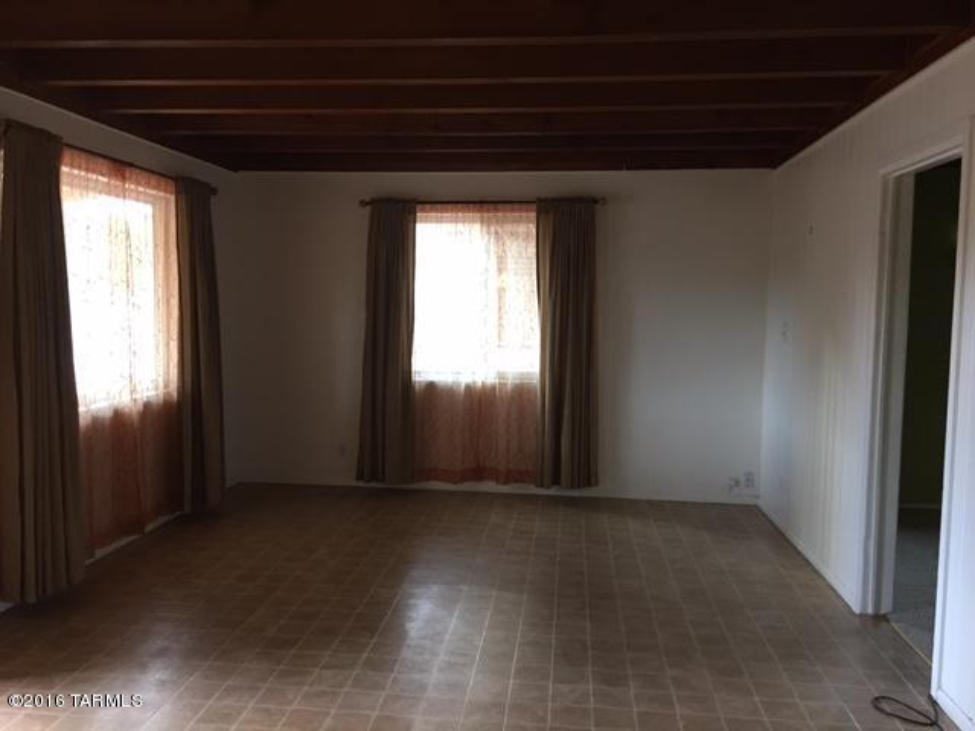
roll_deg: -1.0
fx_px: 817
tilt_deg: -3.9
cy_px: 366
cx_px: 488
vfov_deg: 48.2
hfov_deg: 61.7
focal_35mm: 29
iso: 100
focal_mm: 4.15
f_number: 2.2
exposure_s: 1/15
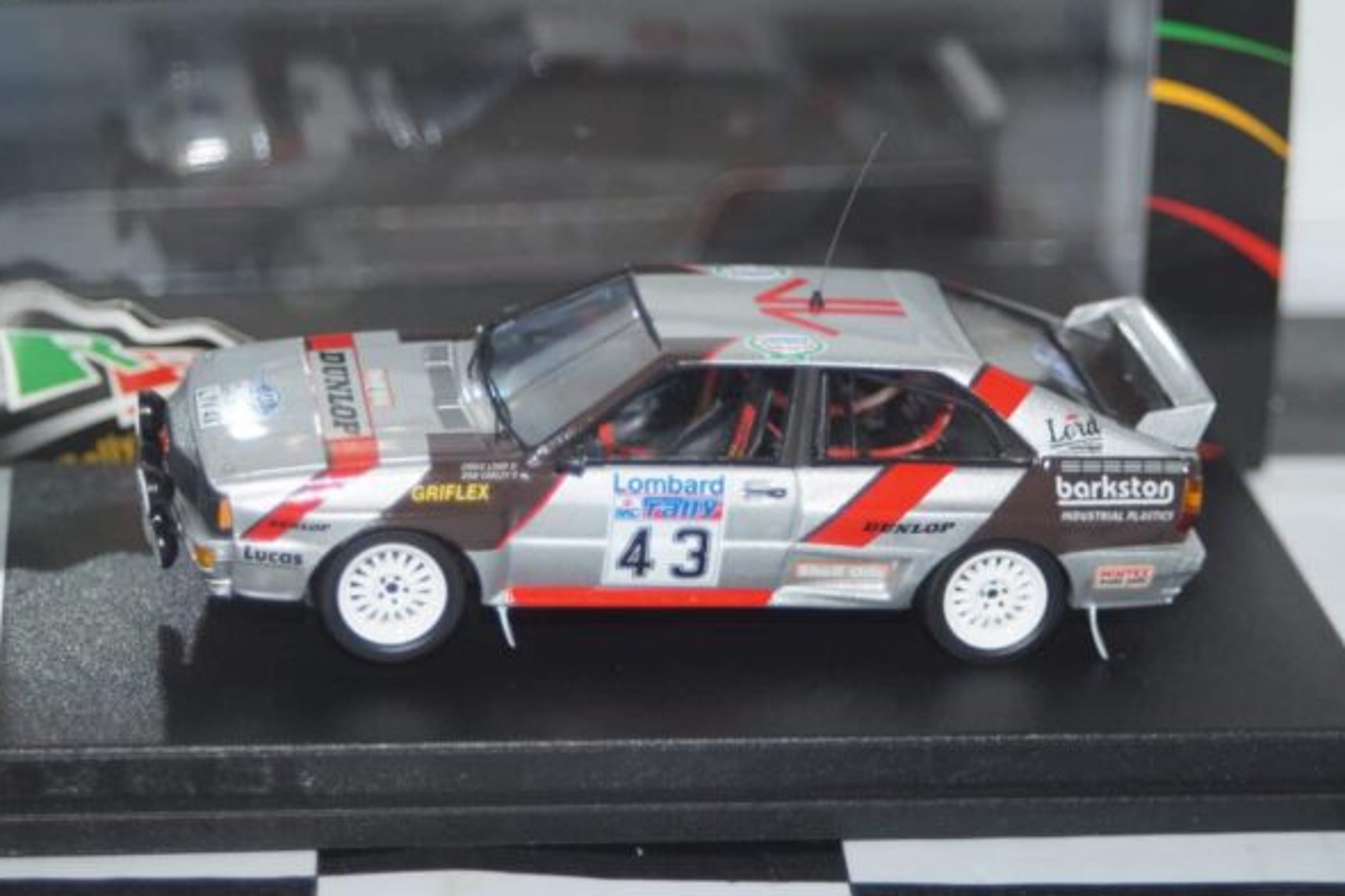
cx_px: 670
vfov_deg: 11.2
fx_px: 4557
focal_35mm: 122
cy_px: 442
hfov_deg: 16.8
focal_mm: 80
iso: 500
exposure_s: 1/100
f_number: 5.6
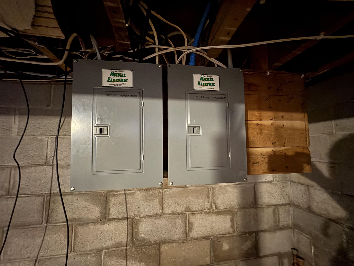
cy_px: 133
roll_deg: +0.6
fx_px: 143
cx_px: 177
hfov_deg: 102.1
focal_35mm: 14
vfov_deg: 85.7
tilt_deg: +6.3
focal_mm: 2.22
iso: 1600
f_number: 2.2
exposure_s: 1/7
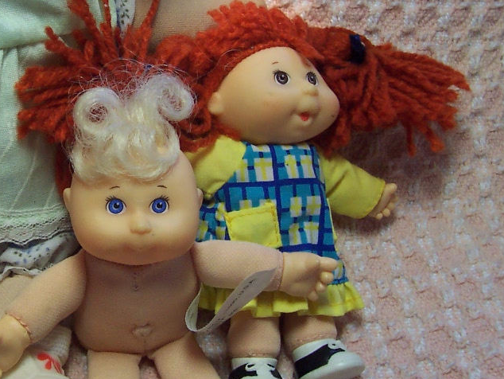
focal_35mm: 70
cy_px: 129
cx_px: 111
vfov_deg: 21.0
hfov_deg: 27.3
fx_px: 1020
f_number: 2.8
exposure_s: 1/60
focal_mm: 5.6
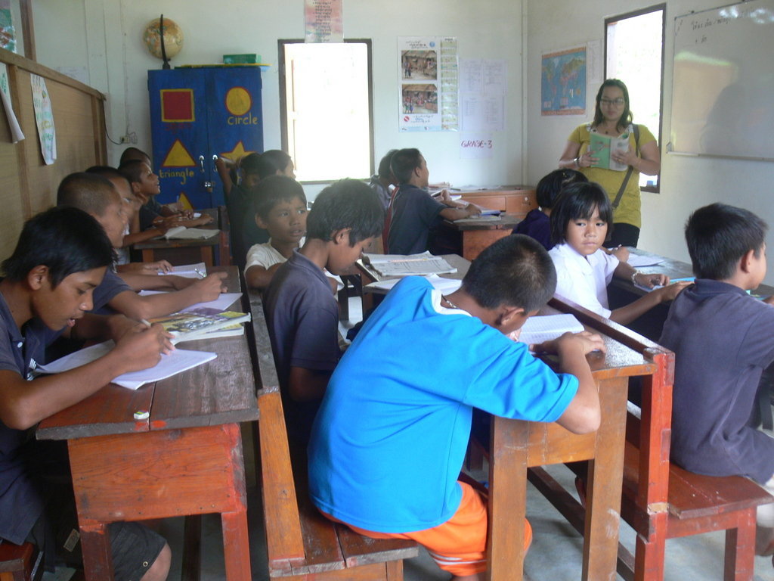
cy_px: 290
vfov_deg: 40.7
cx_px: 387
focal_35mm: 35
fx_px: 783
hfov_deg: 52.6
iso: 80
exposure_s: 1/30
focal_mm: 7.4
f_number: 2.8
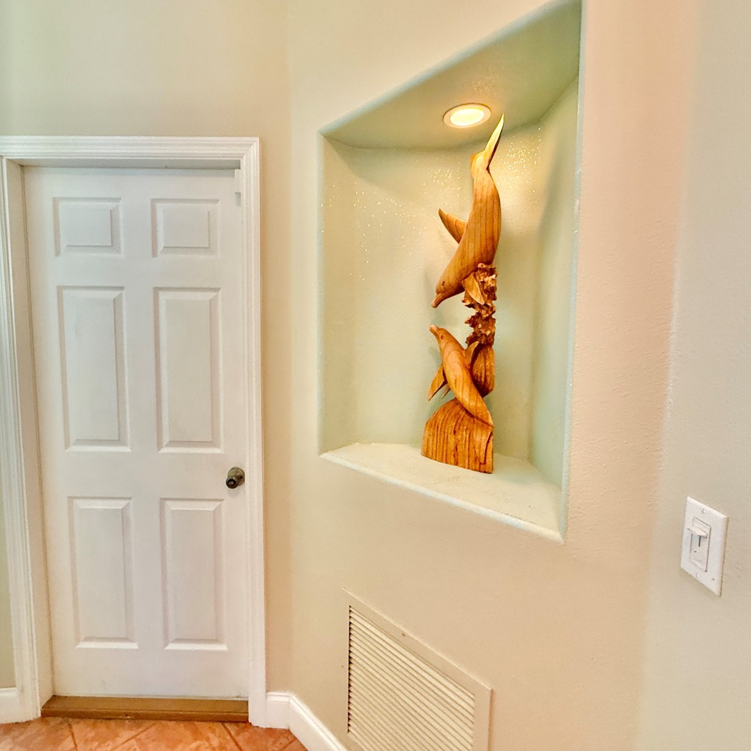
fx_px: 417
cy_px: 369
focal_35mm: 17
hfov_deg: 84.0
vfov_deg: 84.0
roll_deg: -1.1
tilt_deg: -2.9
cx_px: 369
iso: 320
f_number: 2.2
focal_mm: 2.22
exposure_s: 1/60
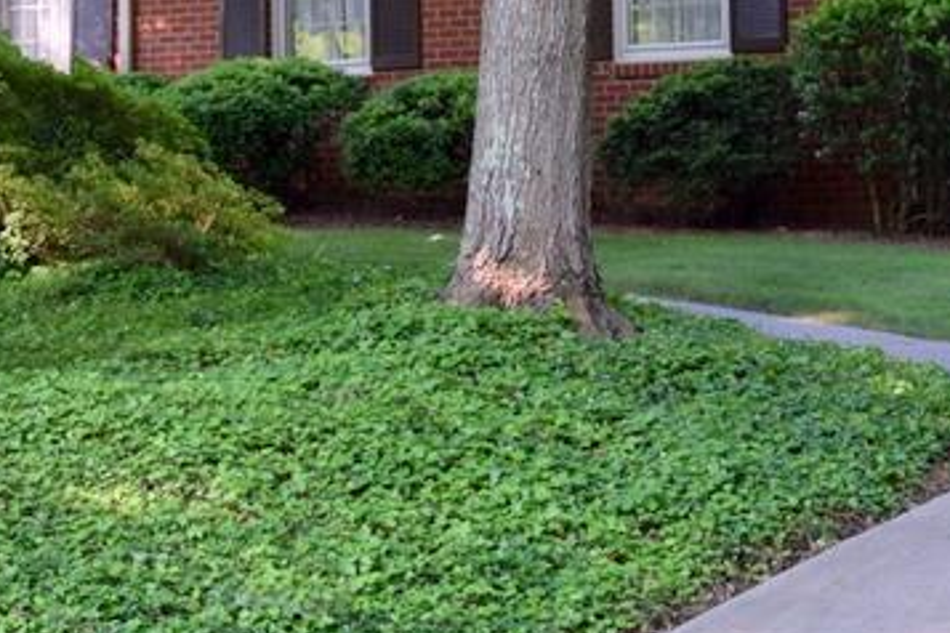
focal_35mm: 112
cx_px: 224
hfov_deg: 18.1
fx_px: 2955
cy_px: -124
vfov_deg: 12.0
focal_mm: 26
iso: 400
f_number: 5.6
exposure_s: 1/125
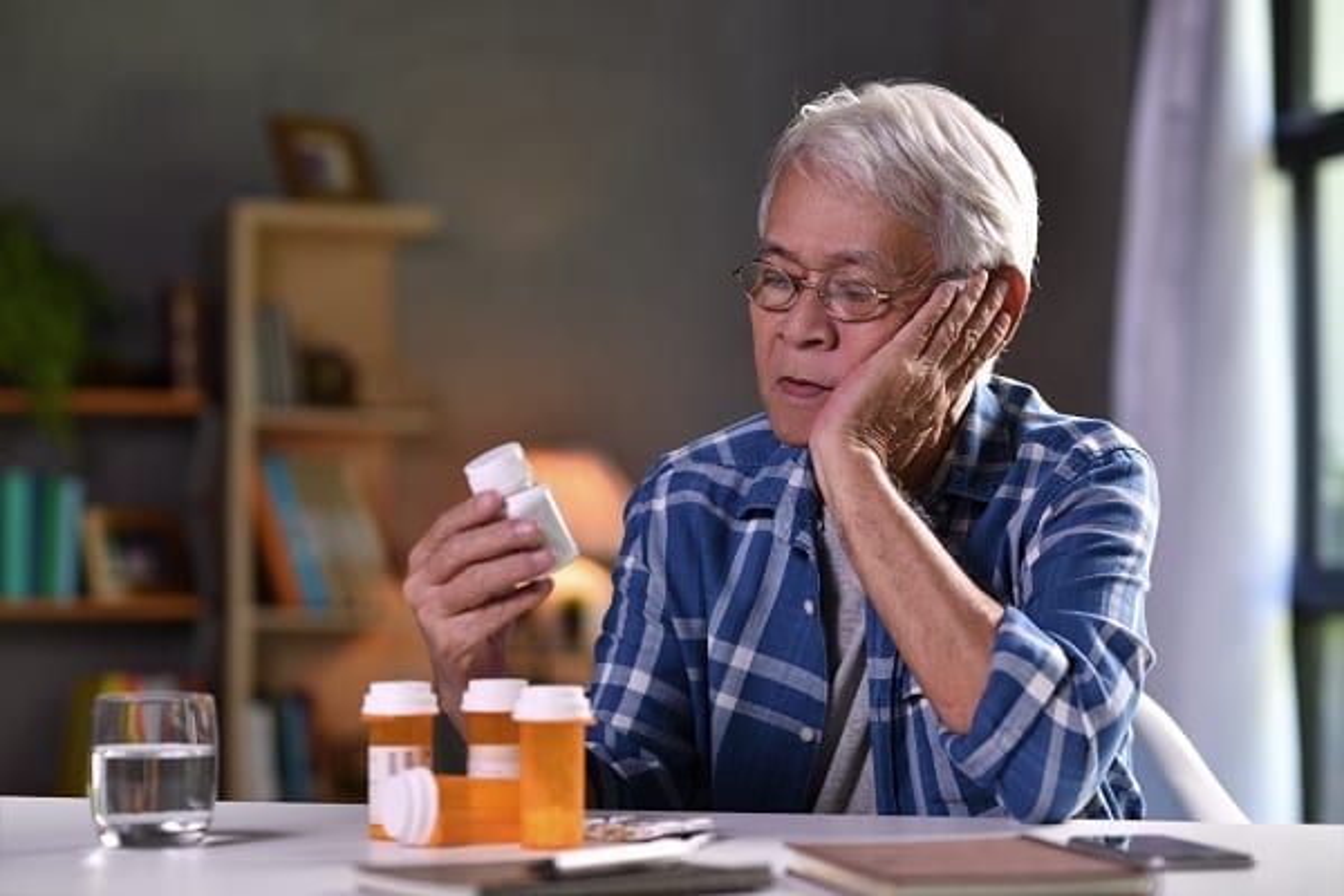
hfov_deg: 23.9
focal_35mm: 85
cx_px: 672
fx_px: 3173
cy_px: 448
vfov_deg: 16.1
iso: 200
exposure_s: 1/100
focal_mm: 85
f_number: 2.8
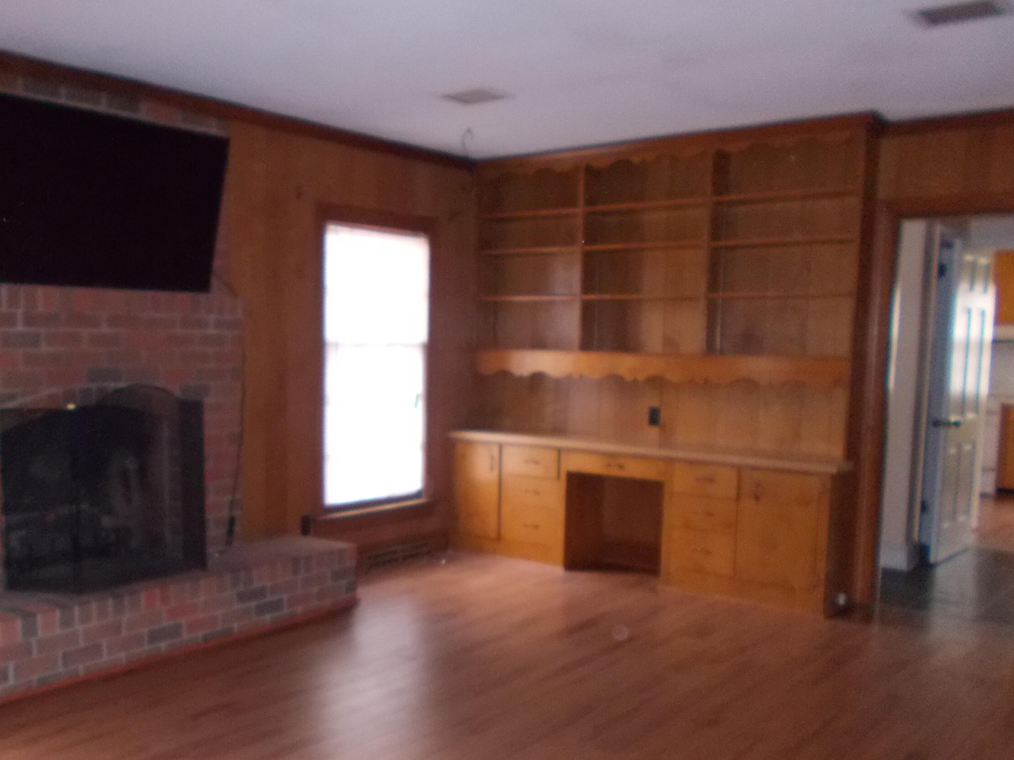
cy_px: 448
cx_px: 359
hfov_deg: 51.9
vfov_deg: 40.5
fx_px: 1025
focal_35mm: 35
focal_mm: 4.6
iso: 360
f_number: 3.2
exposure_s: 1/25
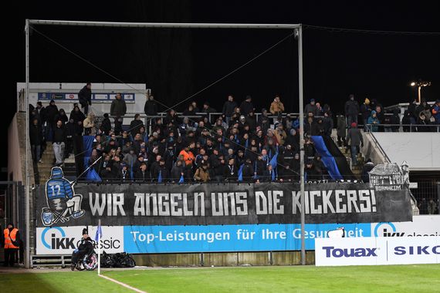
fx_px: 1283
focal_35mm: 105
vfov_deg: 13.0
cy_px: 146
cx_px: 220
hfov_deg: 19.5
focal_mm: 70
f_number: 2.8
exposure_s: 1/160
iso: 500
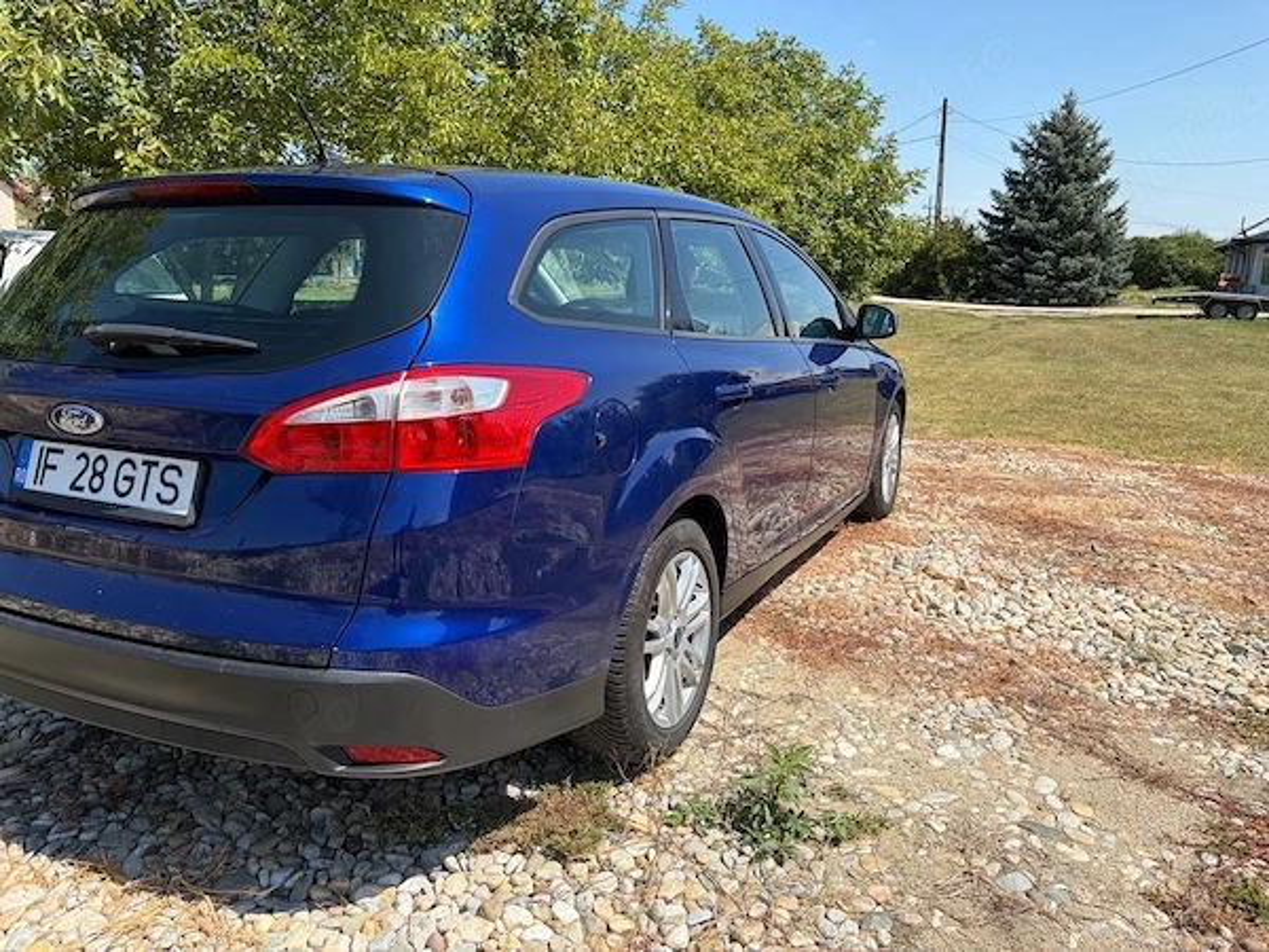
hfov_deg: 67.3
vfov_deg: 53.1
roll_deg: +0.4
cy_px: 476
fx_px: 953
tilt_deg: -11.1
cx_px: 634
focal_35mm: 26
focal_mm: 5.96
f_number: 1.6
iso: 50
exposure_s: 1/2747
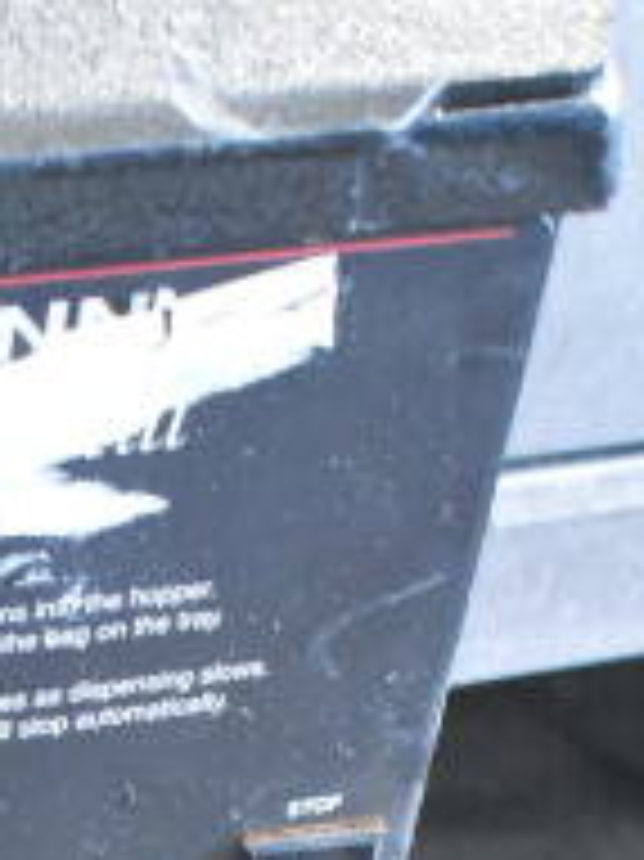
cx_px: -216
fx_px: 3608
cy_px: 1252
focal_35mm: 145
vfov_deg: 12.9
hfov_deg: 10.0
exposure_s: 1/30
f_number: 3.8
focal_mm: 21
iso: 5600
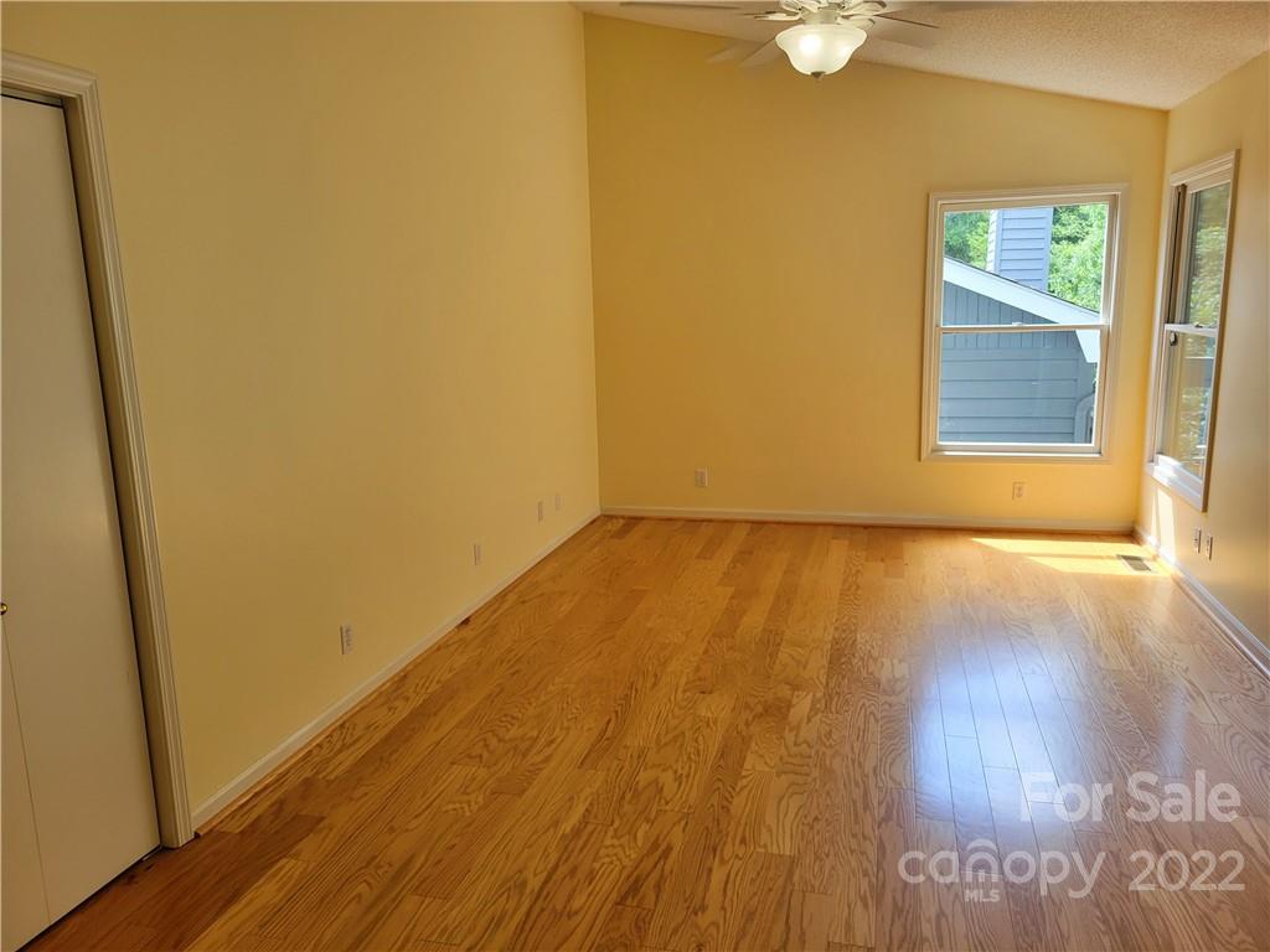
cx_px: 635
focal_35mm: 26
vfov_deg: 53.1
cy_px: 476
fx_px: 954
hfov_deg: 67.3
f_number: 1.8
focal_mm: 5.4
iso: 50
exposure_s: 1/120
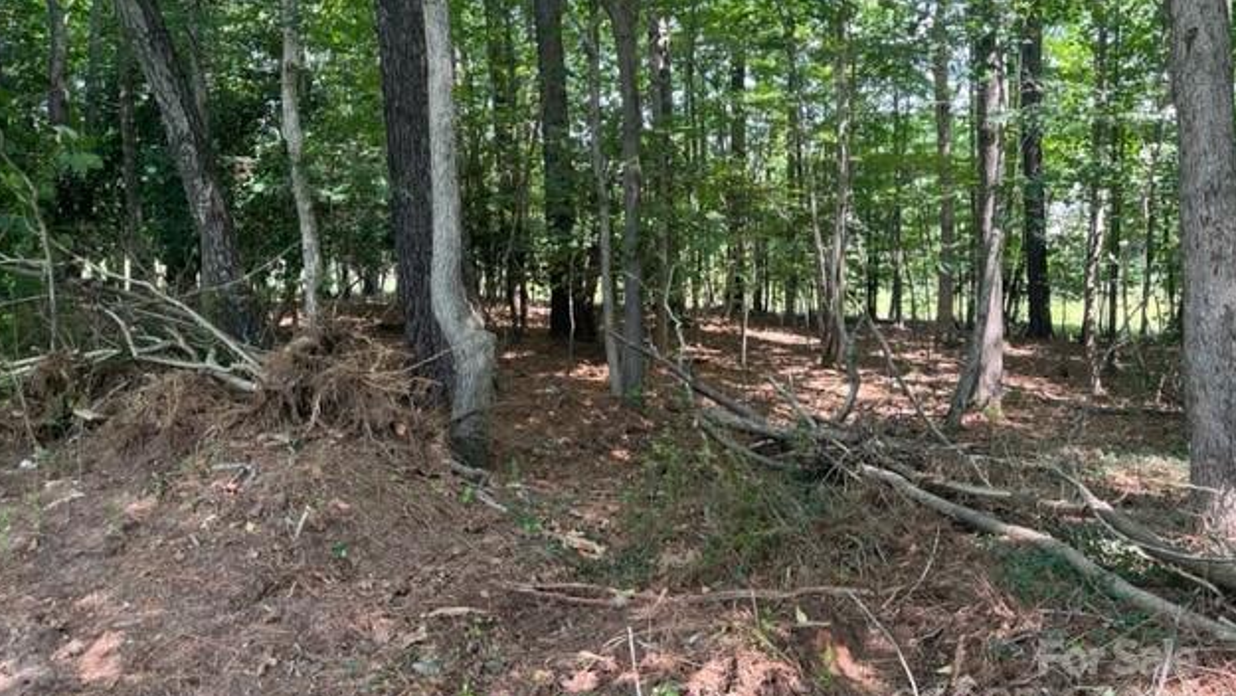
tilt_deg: -3.5
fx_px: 951
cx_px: 609
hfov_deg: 66.0
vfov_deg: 40.1
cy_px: 281
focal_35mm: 29
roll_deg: +1.8
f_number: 1.6
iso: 100
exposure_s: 1/121
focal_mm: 5.1
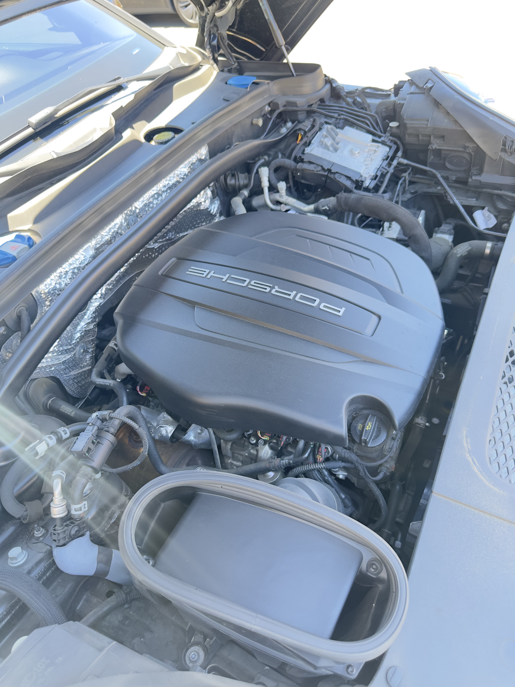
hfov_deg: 56.8
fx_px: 476
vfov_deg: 71.6
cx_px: 258
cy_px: 344
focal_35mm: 24
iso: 200
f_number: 1.78
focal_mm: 6.86
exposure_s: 1/121
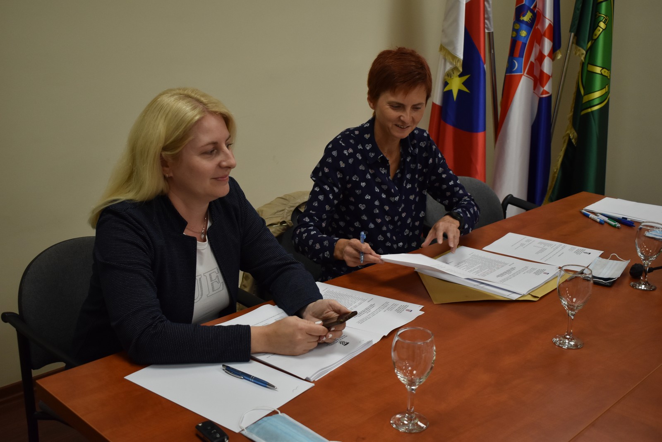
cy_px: 221
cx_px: 331
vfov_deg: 33.0
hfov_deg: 47.9
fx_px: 745
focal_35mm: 40
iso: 800
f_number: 4
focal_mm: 27
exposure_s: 1/160
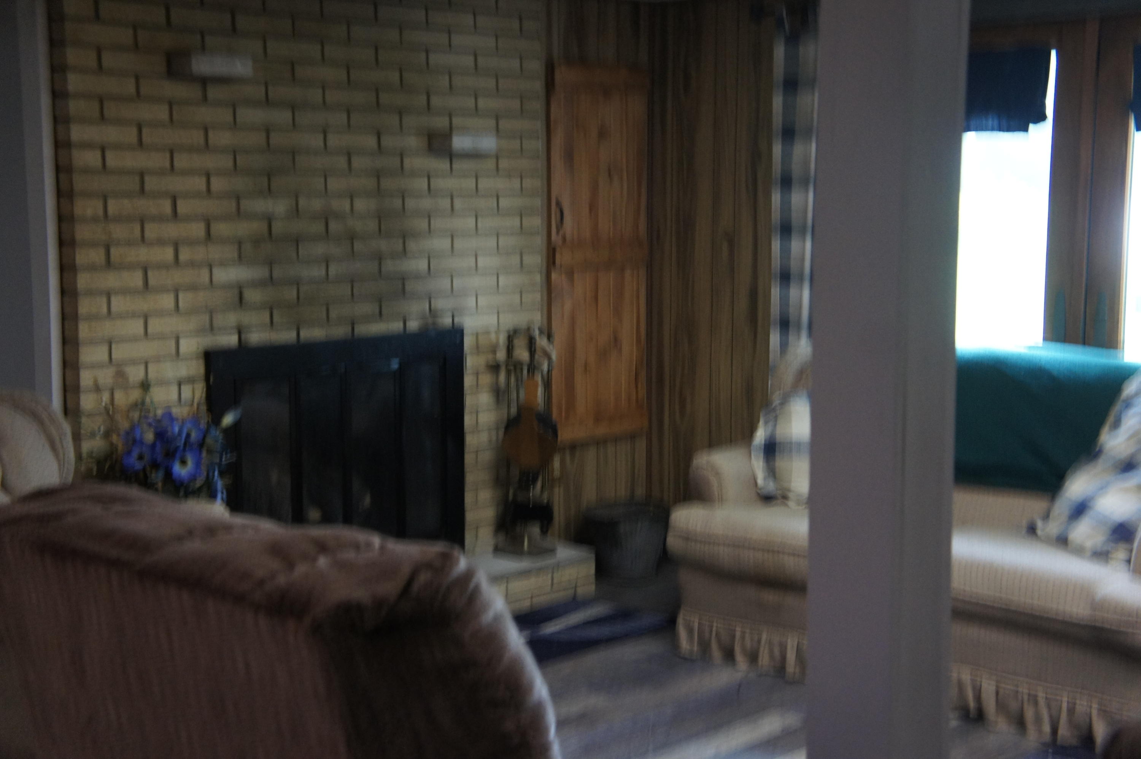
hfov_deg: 36.9
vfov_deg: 25.0
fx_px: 1710
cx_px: 570
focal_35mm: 54
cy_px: 380
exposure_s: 1/25
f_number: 4.5
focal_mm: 36
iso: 1600
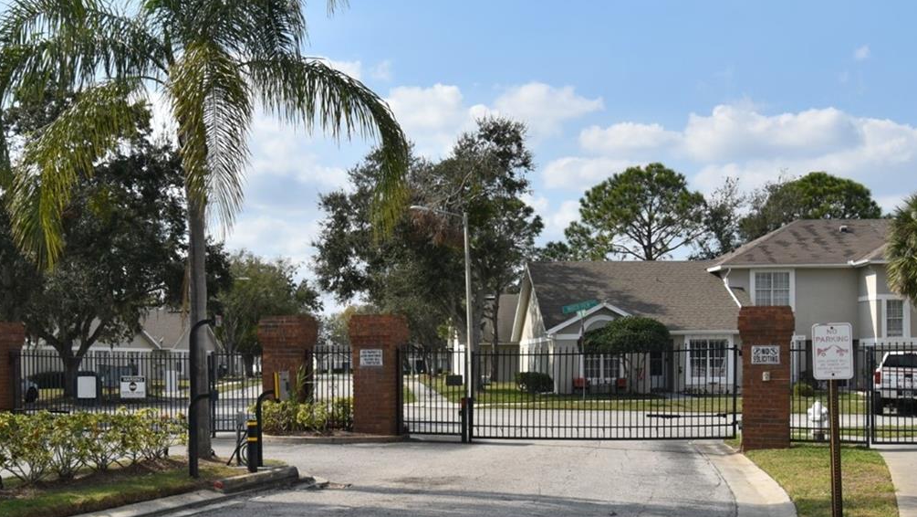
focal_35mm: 50
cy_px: 354
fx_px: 1216
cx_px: 389
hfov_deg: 41.2
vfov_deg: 23.8
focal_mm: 20
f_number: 10
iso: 200
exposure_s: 1/400
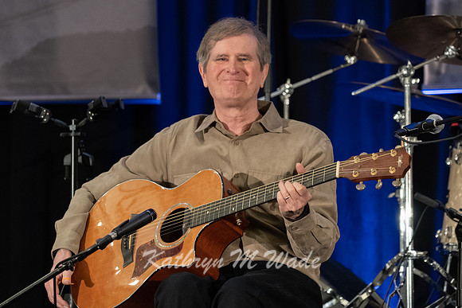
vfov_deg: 8.1
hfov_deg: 12.2
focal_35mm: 169
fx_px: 2169
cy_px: 154
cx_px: 231
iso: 5000
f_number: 6.3
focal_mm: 169
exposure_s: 1/160
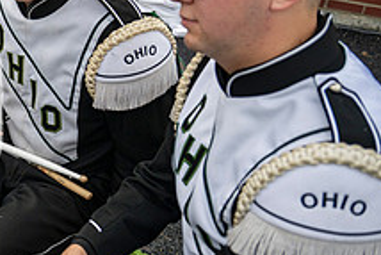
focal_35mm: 65
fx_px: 688
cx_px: -132
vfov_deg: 21.0
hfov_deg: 25.8
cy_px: 124
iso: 200
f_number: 2.8
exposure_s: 1/500
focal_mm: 24
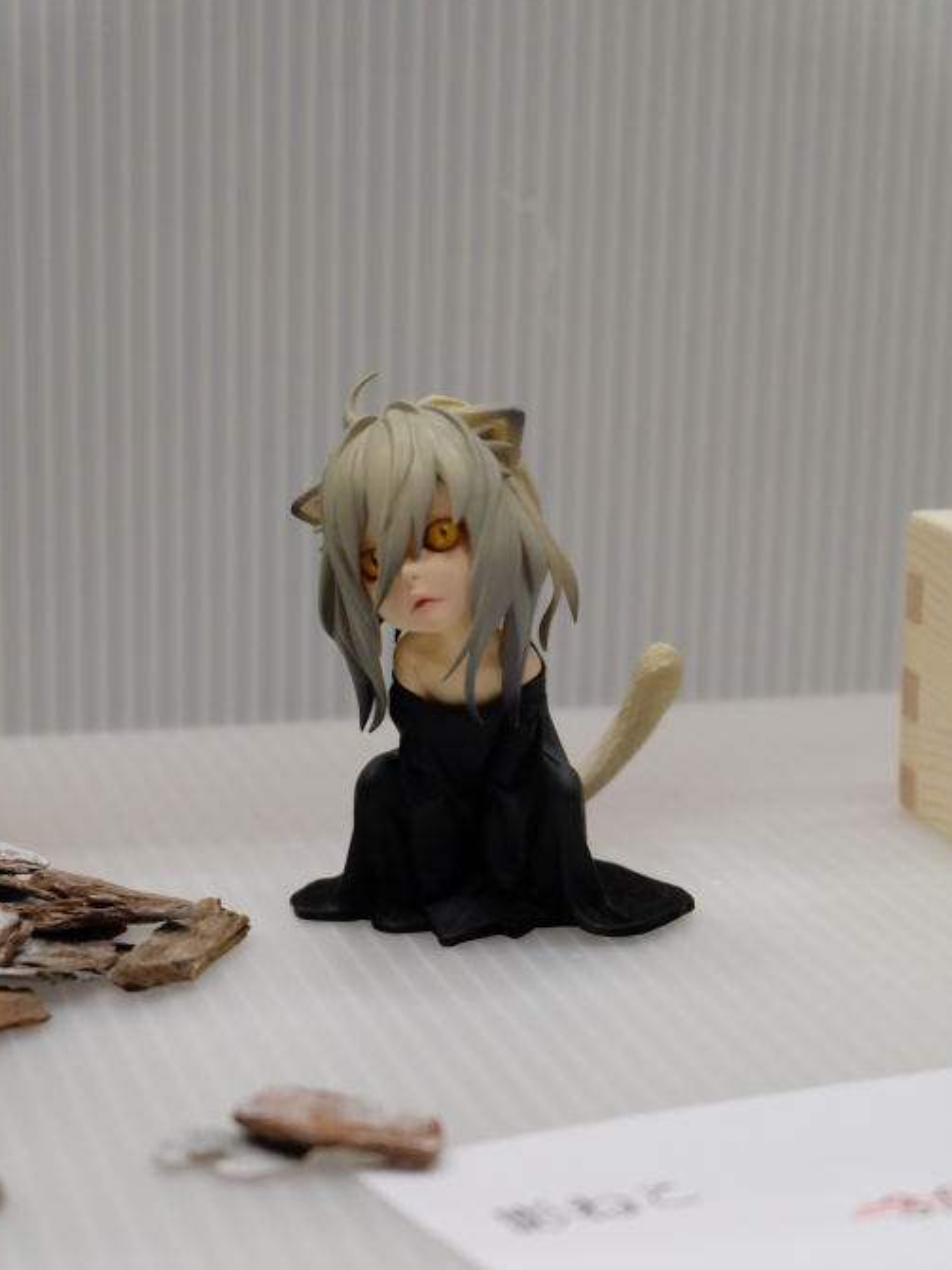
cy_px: 748
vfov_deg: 22.7
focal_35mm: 86
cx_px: 451
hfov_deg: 17.2
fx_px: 3155
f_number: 5.6
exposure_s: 1/120
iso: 3200
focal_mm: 50
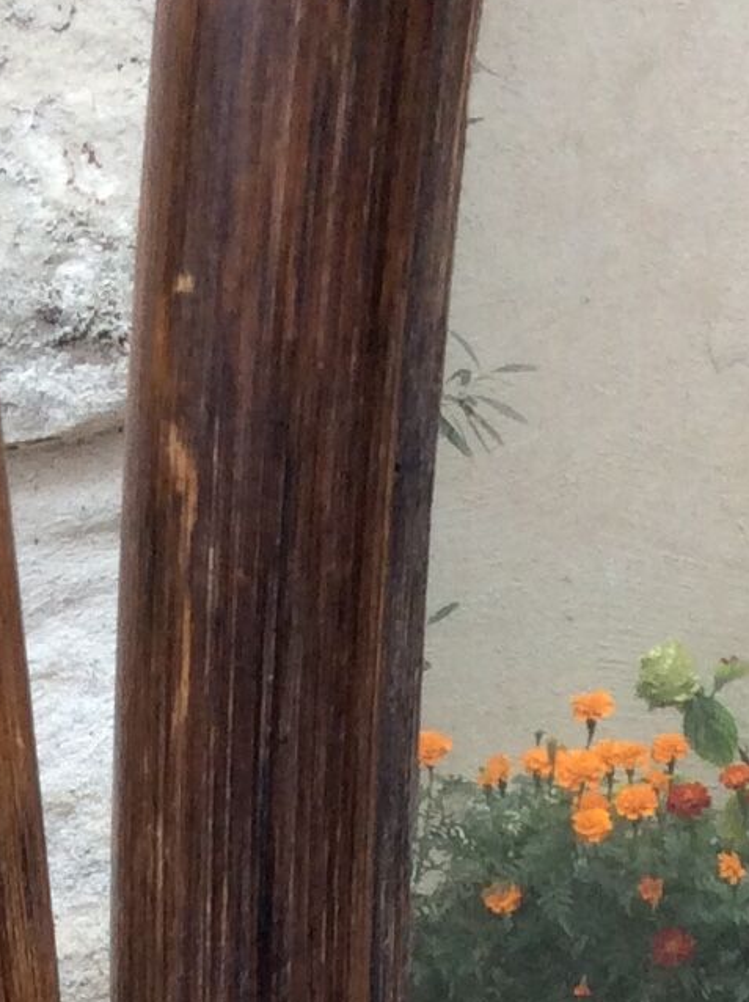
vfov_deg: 13.5
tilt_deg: -24.6
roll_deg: +6.0
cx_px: 264
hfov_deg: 11.4
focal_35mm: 130
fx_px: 3758
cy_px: 1864
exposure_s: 1/218
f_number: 2.4
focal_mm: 3.3
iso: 32
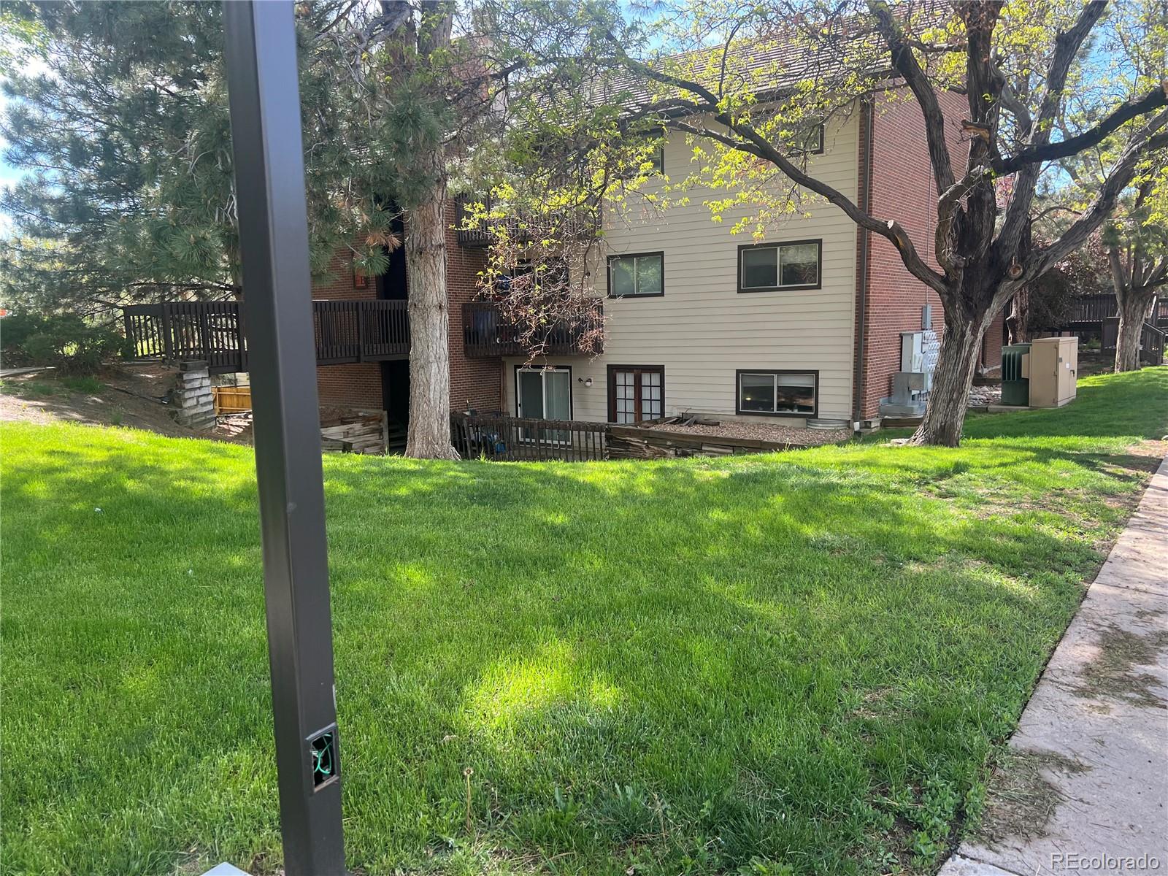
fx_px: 877
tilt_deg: -6.4
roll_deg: +3.1
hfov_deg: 67.3
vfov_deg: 53.1
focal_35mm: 26
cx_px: 584
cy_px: 438
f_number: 1.5
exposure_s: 1/588
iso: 50
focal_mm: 5.7
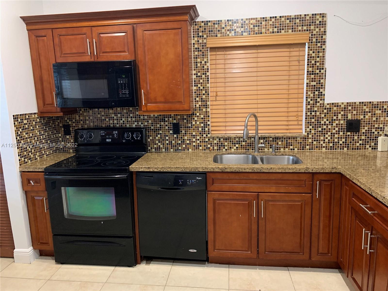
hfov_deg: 67.3
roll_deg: +2.0
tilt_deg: -9.8
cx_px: 194
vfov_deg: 53.1
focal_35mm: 26
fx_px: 291
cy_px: 146
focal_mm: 4.25
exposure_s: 1/40
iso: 320
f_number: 1.8
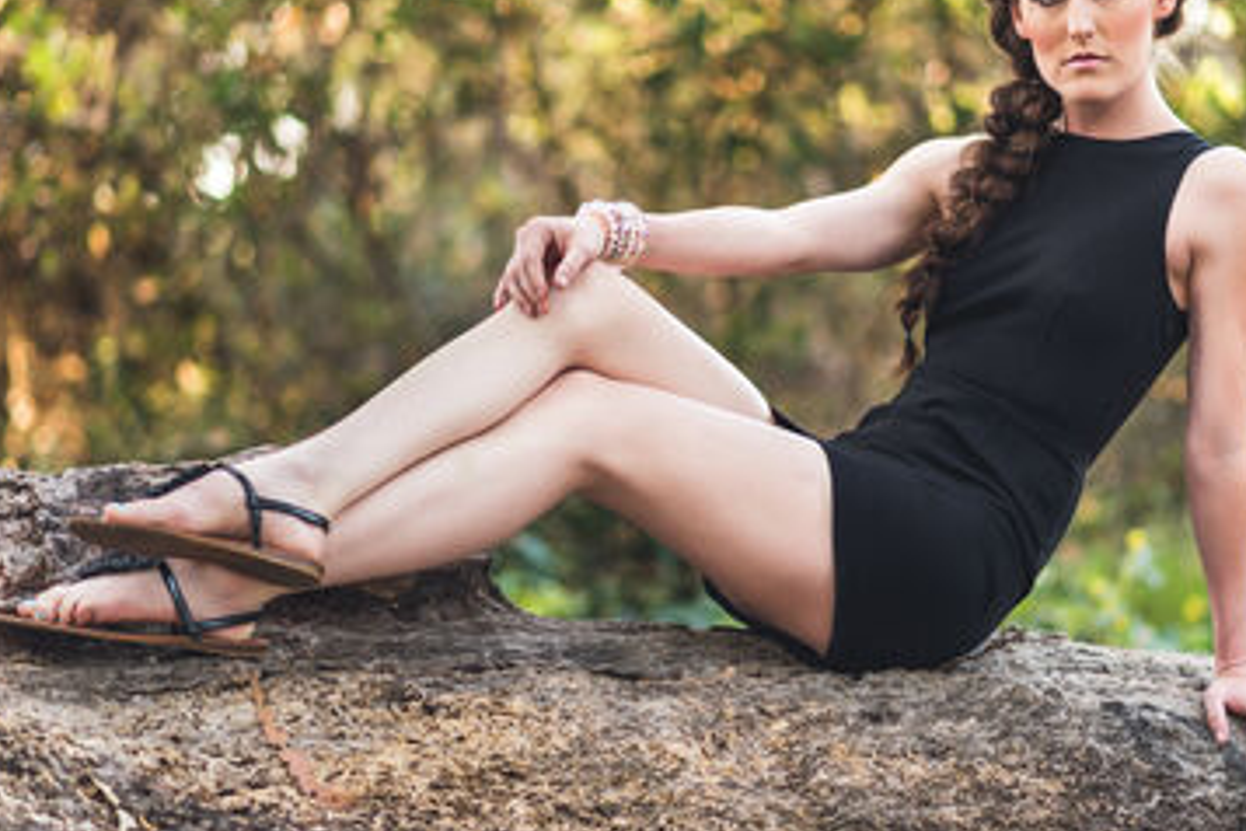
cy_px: 335
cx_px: 695
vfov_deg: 12.1
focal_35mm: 113
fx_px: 3911
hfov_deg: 18.1
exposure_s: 1/200
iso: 250
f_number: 2
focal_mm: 85
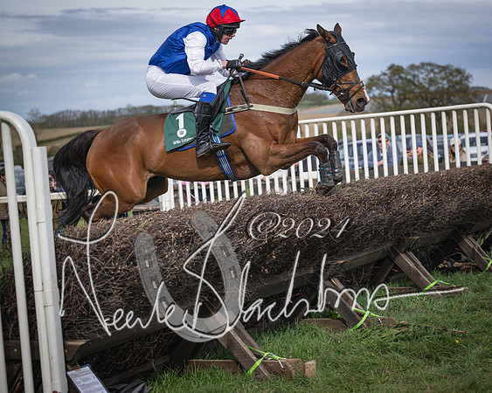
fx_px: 1148
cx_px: 273
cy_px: 196
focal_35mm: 79
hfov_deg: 24.2
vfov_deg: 19.4
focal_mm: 70
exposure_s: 1/2000
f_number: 2.8
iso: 200
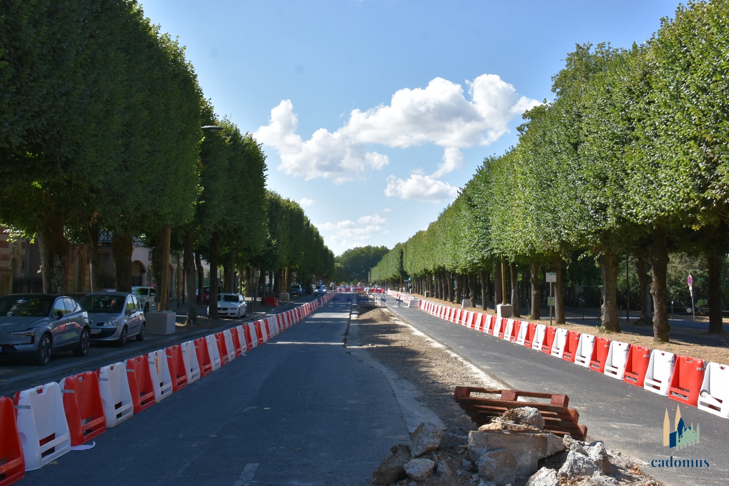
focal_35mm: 39
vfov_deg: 34.2
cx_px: 364
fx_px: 790
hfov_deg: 49.6
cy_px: 243
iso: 320
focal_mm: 26
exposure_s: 1/500
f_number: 8
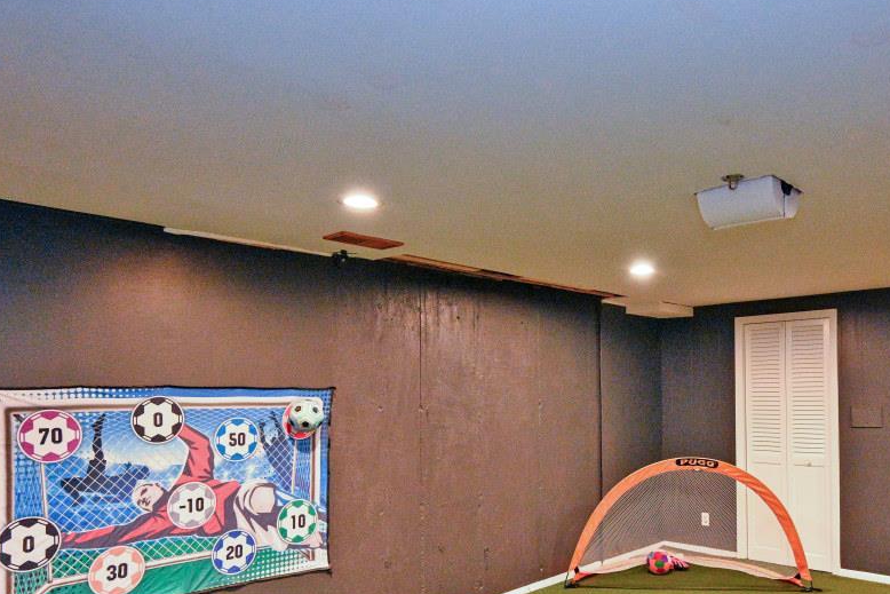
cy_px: 390
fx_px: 668
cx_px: 573
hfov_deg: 66.0
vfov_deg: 47.3
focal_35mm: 27
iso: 5600
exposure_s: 1/60
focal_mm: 14
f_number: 4
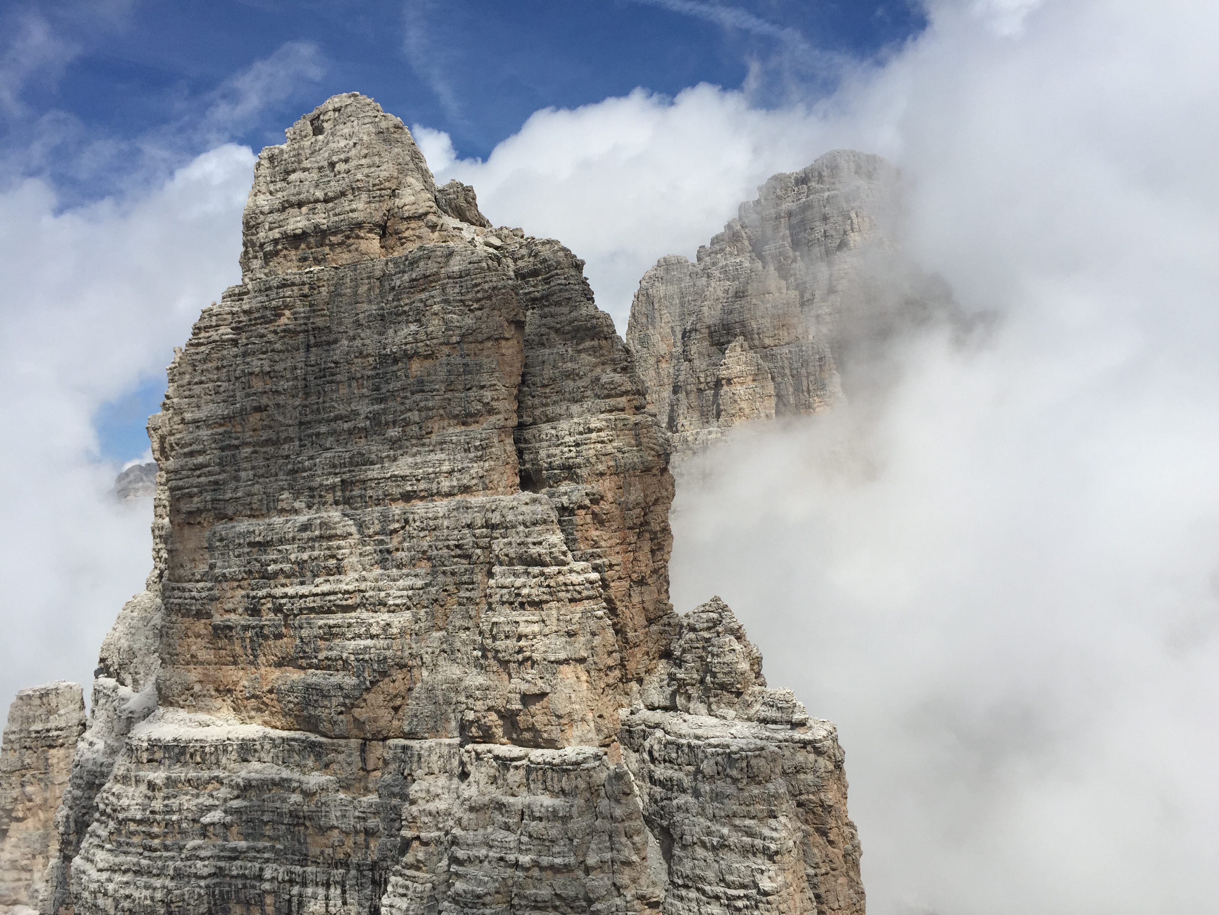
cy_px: 458
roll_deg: +4.5
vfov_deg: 48.2
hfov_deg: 61.7
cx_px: 610
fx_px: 1021
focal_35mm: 29
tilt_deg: +0.1
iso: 32
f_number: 2.2
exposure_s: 1/4405
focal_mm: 4.15
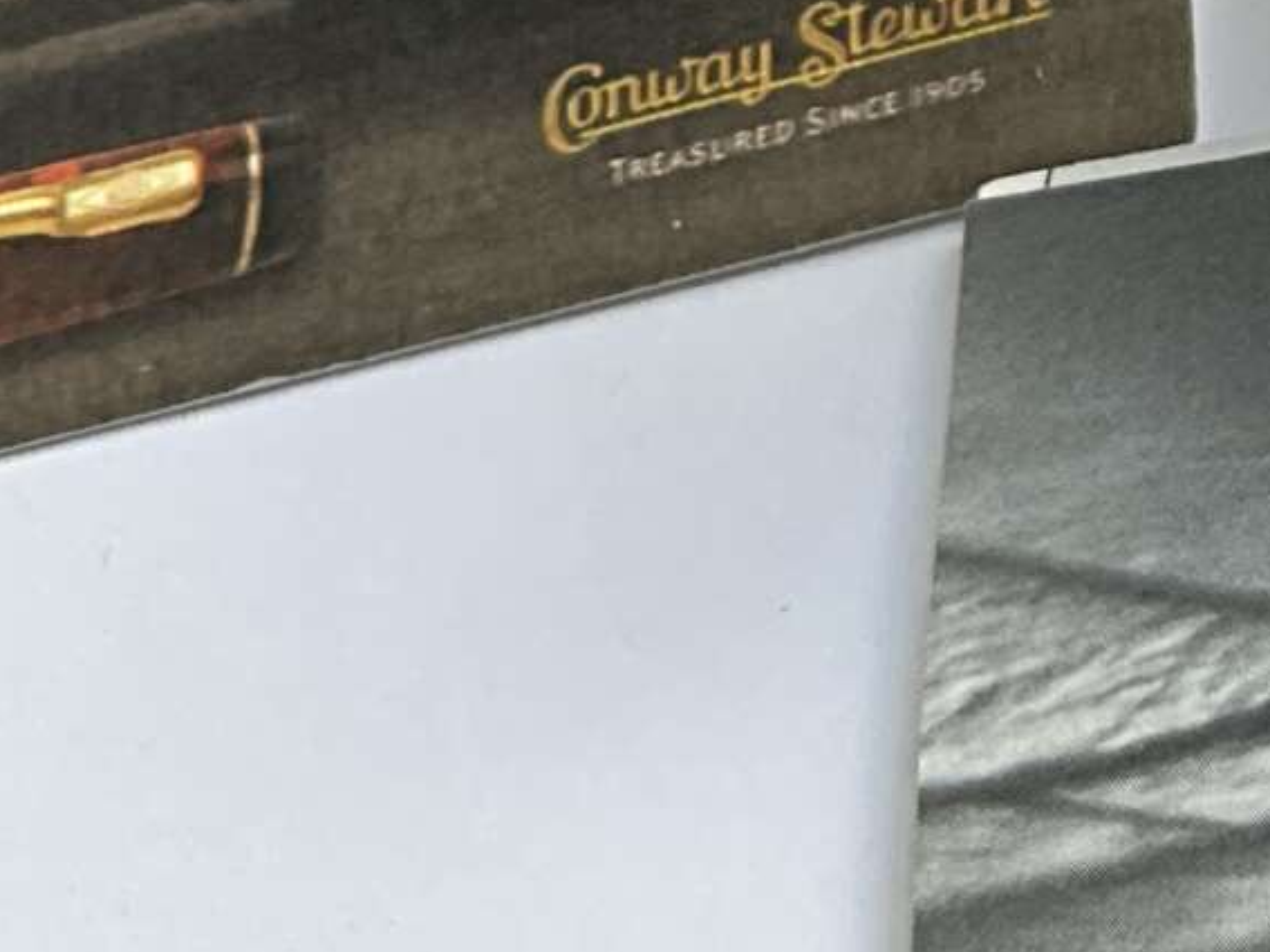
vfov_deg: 10.5
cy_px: -912
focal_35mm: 131
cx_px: 2325
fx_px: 4805
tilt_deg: -55.8
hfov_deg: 13.4
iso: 25
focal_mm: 3
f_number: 1.8
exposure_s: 1/122
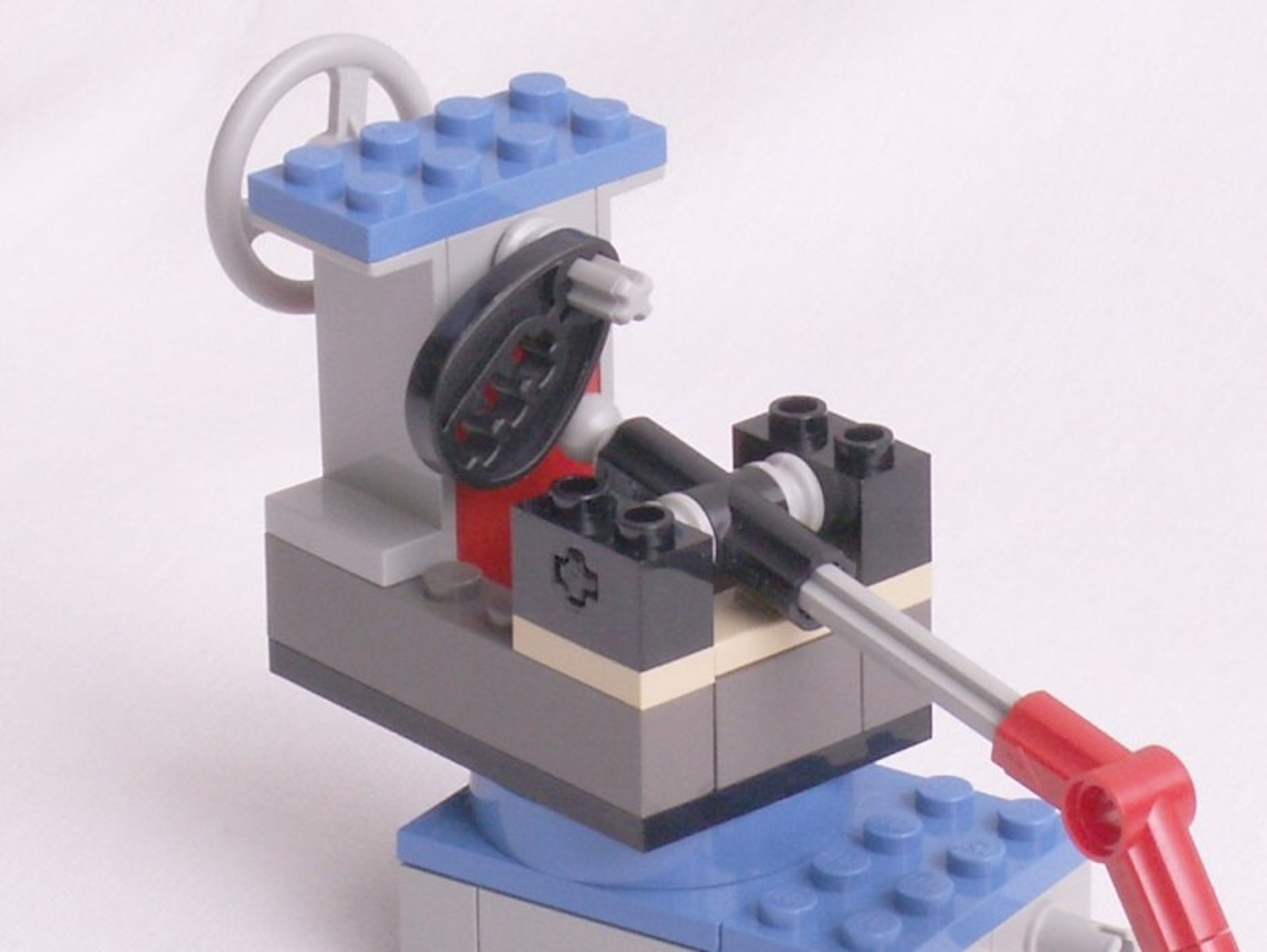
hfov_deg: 24.1
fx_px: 2967
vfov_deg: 18.2
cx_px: 634
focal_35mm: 81
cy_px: 476
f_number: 8
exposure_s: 1/1.67
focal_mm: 13.51
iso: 50
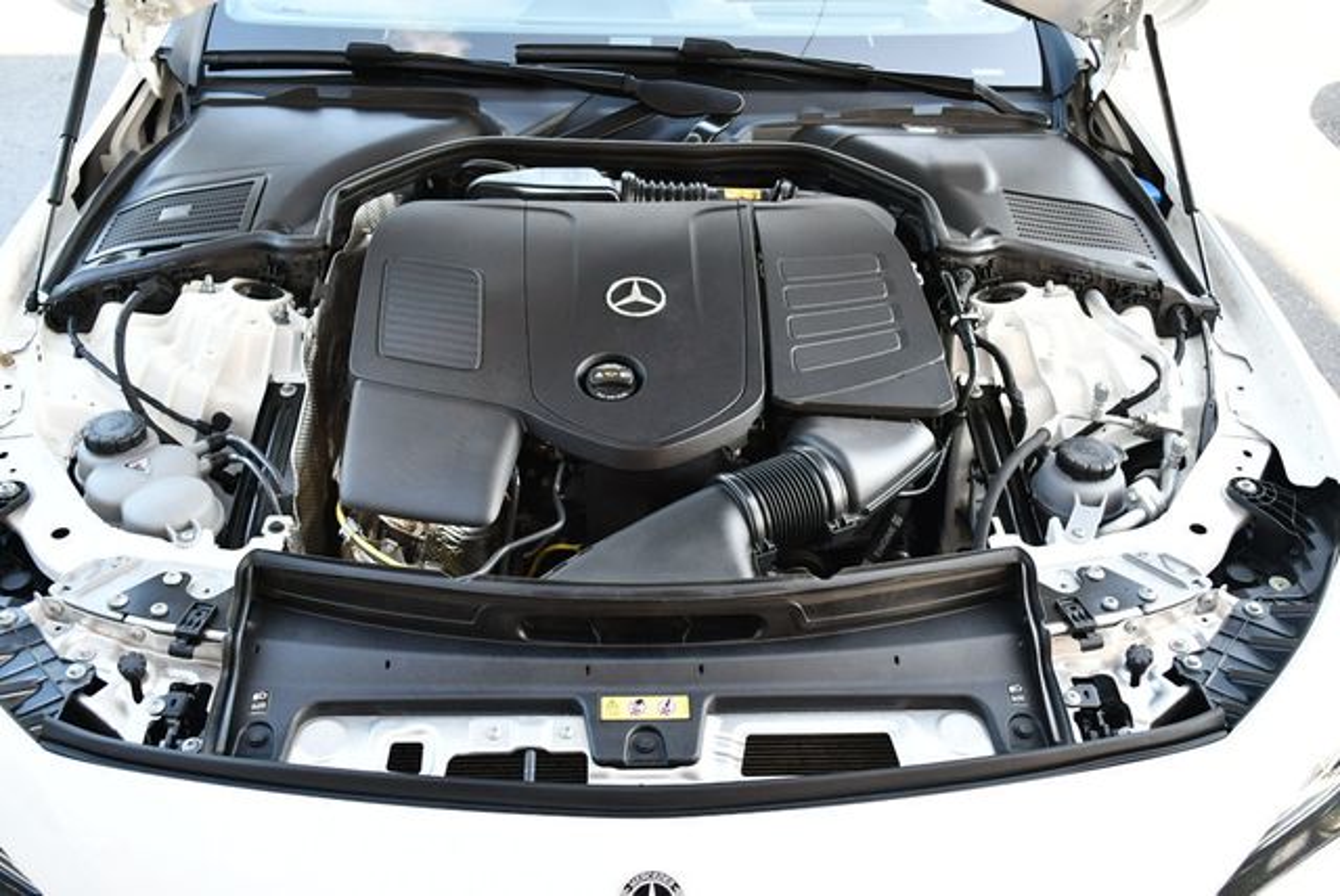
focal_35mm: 36
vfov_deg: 36.9
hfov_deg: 53.1
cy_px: 448
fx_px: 1341
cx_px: 670
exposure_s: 1/250
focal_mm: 18
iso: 640
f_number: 3.5
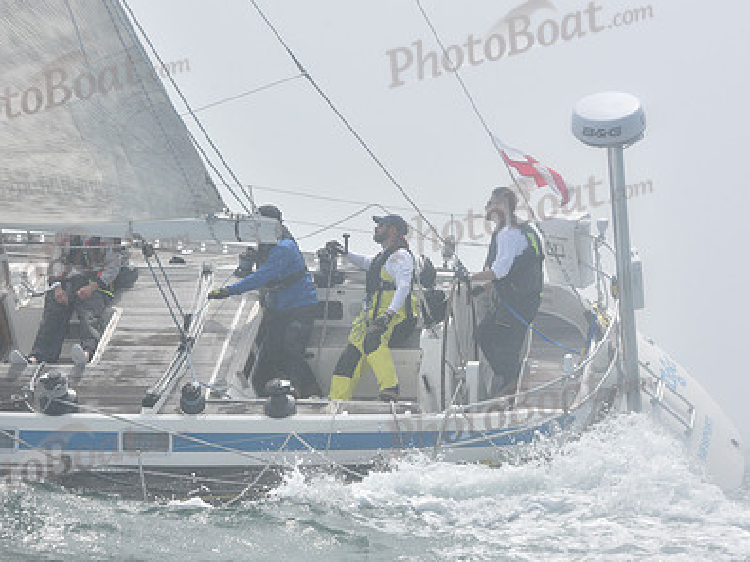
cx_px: 290
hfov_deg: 12.7
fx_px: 3358
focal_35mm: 155
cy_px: 338
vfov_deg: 9.6
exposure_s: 1/800
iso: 320
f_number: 11
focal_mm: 110
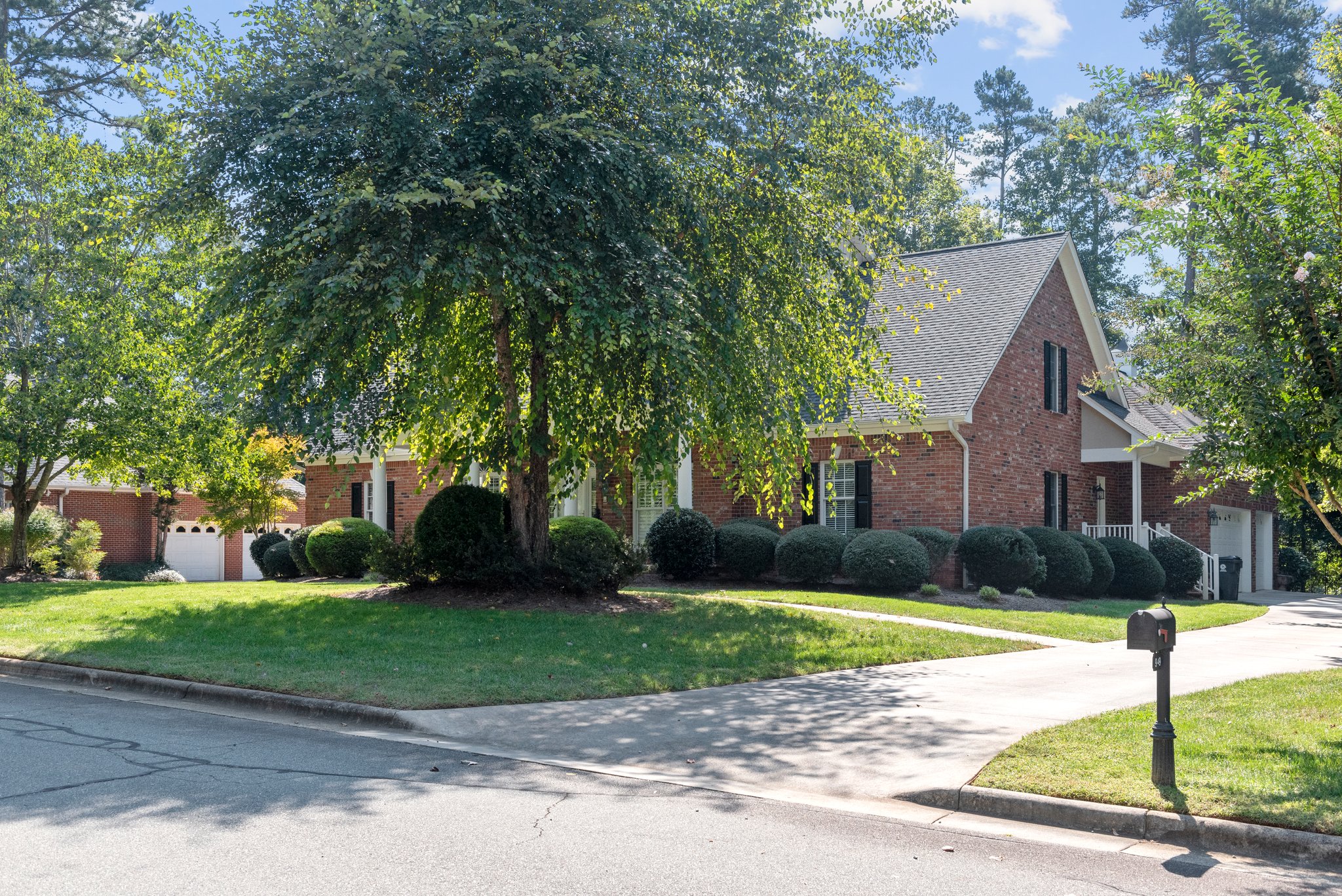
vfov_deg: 37.9
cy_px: 448
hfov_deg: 54.4
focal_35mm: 35
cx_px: 671
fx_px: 1305
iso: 800
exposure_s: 1/800
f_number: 8
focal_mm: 35
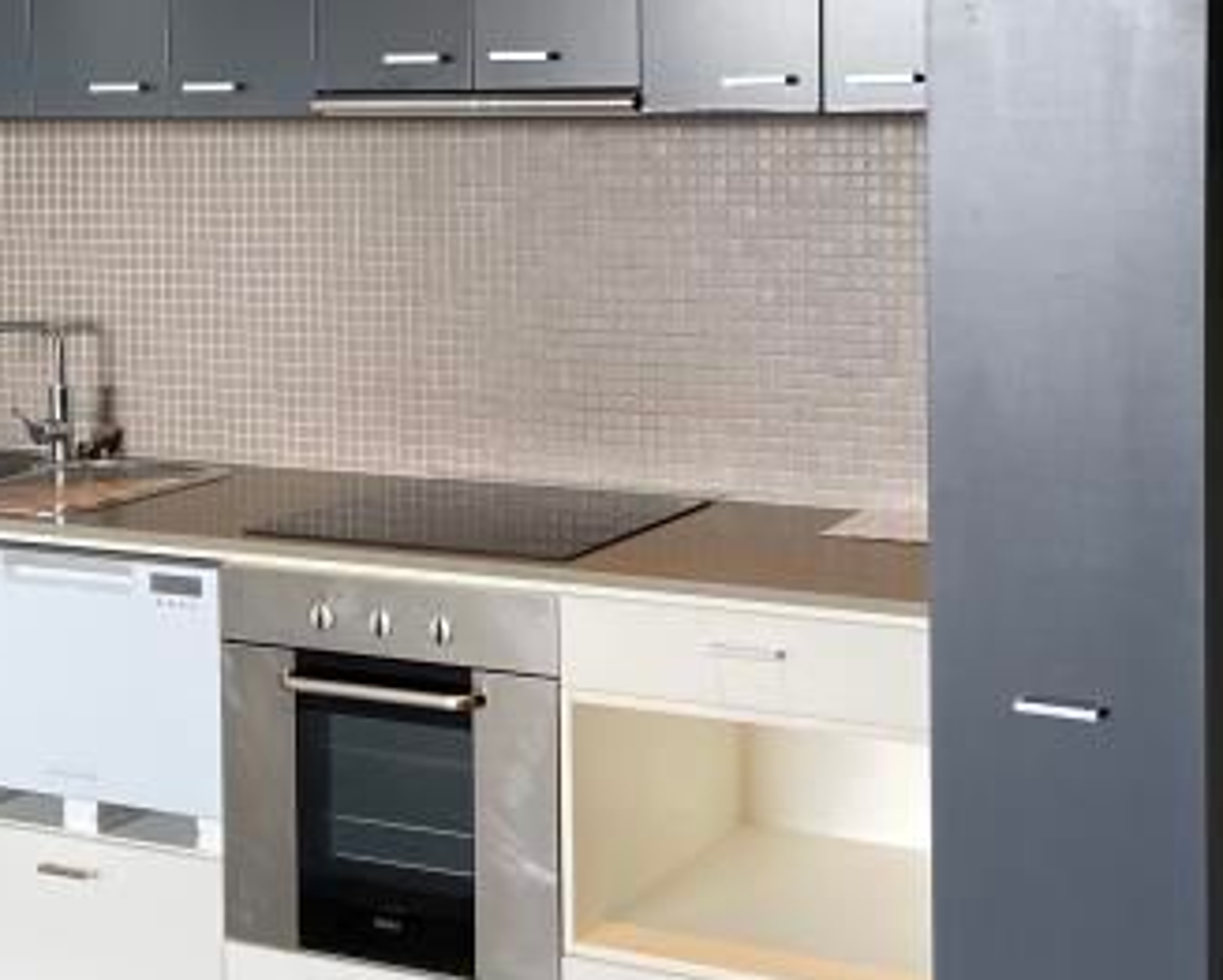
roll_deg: -0.1
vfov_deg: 24.4
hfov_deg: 30.4
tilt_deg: -3.5
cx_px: 696
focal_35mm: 62
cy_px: 284
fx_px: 2245
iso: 125
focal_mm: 4.25
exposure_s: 1/50
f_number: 1.8
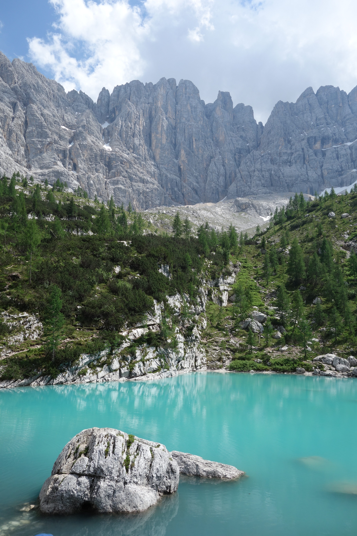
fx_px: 416
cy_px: 268
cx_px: 178
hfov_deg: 46.4
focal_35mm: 28
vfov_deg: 65.5
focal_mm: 10.4
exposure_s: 1/400
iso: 125
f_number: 5.6
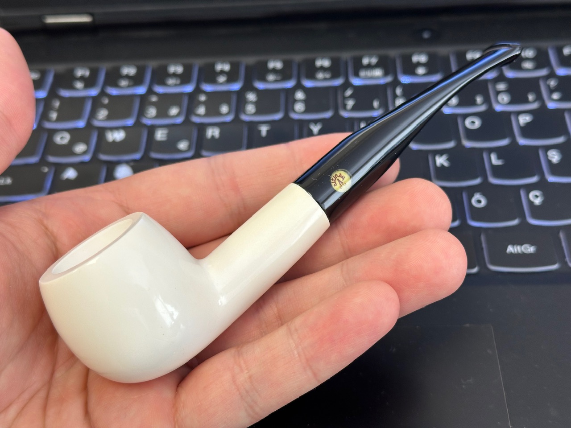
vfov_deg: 30.3
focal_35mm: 48
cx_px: 286
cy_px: 214
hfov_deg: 39.7
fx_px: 792
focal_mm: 6.86
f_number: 1.78
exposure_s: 1/116
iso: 80
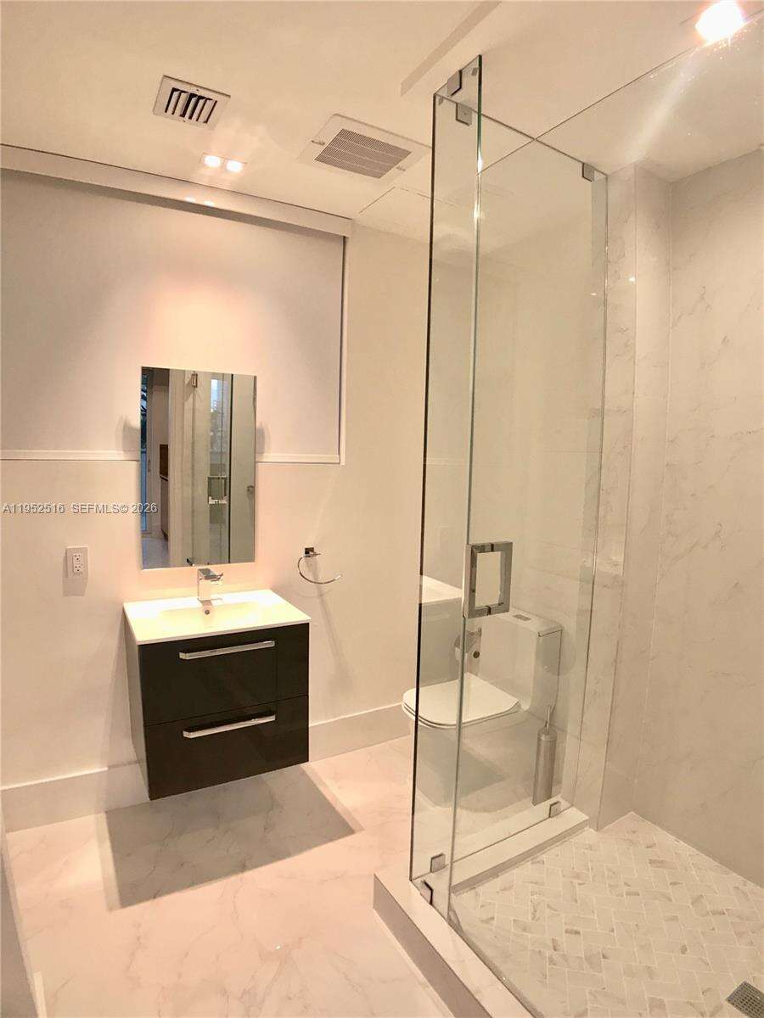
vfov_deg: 63.4
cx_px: 382
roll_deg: -1.7
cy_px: 509
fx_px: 824
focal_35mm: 28
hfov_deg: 49.7
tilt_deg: -4.4
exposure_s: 1/30
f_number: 1.8
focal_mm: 3.99
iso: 25
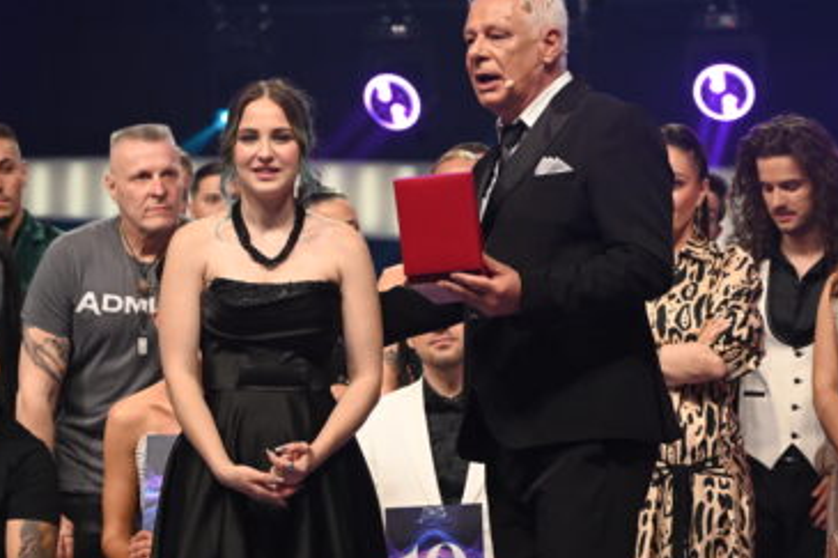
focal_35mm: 164
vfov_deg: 8.4
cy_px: 288
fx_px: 3816
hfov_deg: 12.5
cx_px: 453
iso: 1000
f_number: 7.1
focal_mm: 140
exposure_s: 1/80
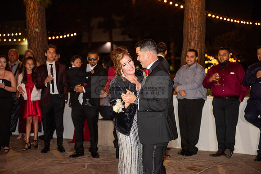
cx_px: 130
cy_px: 87
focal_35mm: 70
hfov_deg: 28.8
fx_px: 508
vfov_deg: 19.5
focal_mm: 70
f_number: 2.8
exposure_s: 1/125
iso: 1250
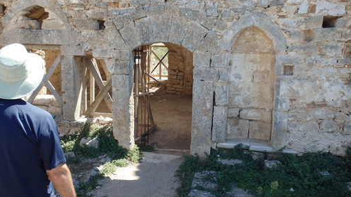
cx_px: 176
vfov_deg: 37.8
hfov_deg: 62.6
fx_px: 289
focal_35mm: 31
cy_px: 94
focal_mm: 5
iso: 125
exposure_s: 1/250
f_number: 3.9
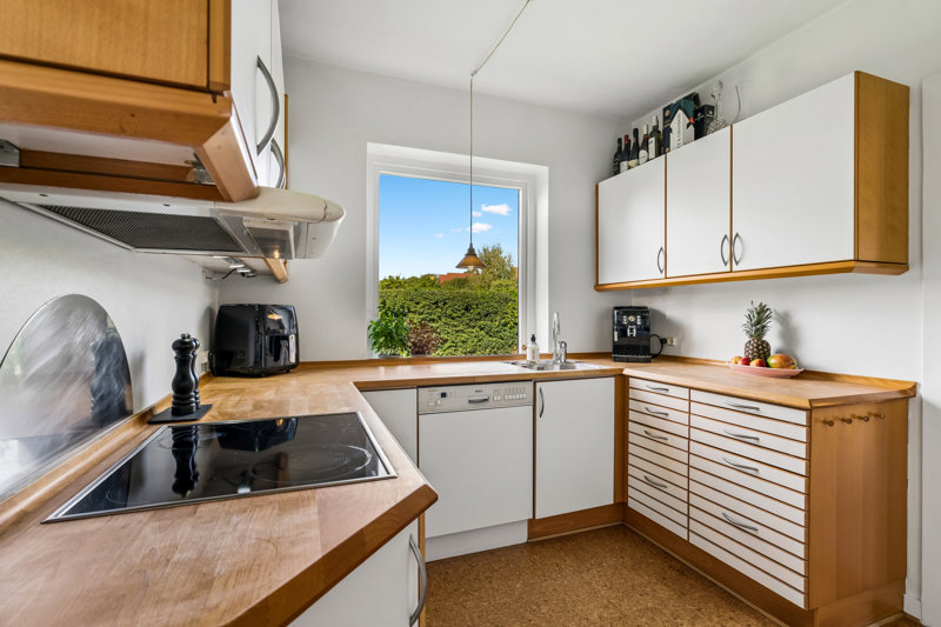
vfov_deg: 73.7
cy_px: 314
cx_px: 470
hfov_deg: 96.7
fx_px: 418
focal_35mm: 16
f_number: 7.1
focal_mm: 16
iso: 800
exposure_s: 1/125
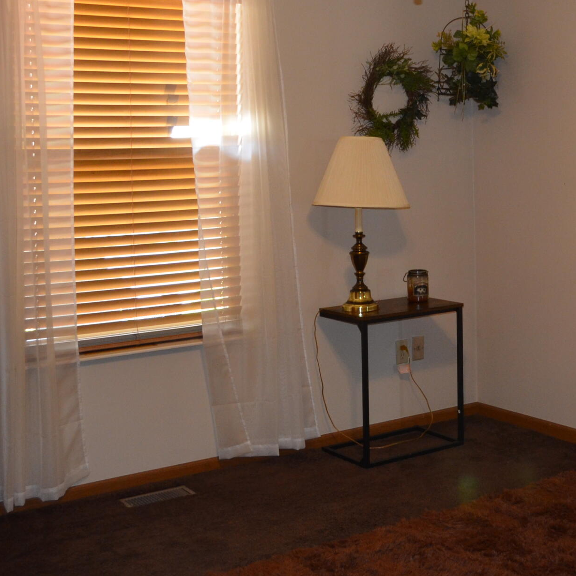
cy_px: 183
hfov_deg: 30.0
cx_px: 440
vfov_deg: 30.3
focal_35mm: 56
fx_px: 1054
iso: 800
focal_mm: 18
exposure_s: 1/60
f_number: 3.5
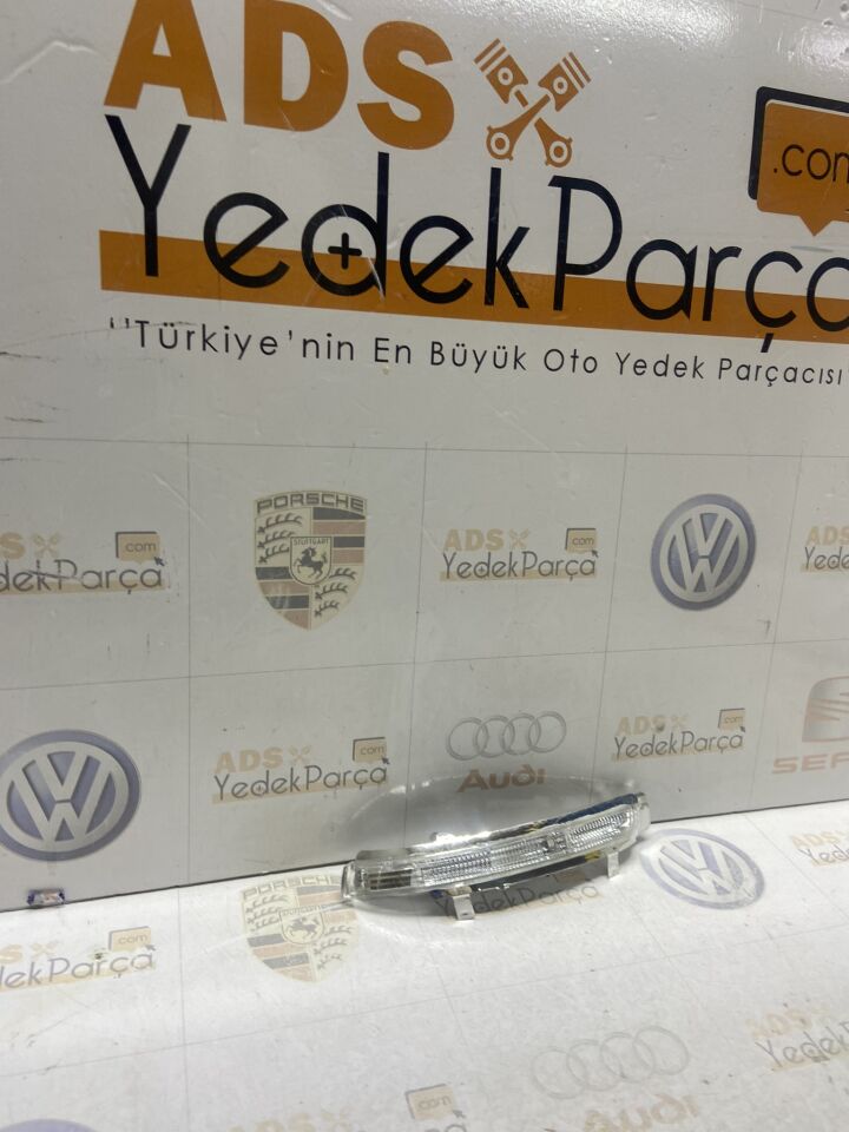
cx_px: 424
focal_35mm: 26
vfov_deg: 67.3
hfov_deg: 53.1
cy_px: 566
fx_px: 850
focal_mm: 4.25
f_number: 1.8
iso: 40
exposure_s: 1/100
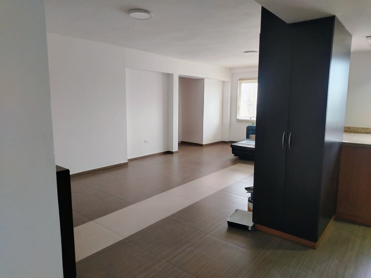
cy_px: 139
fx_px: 257
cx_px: 186
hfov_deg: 71.6
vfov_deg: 56.8
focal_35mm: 24
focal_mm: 5.25
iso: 763
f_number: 1.75
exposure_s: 1/50
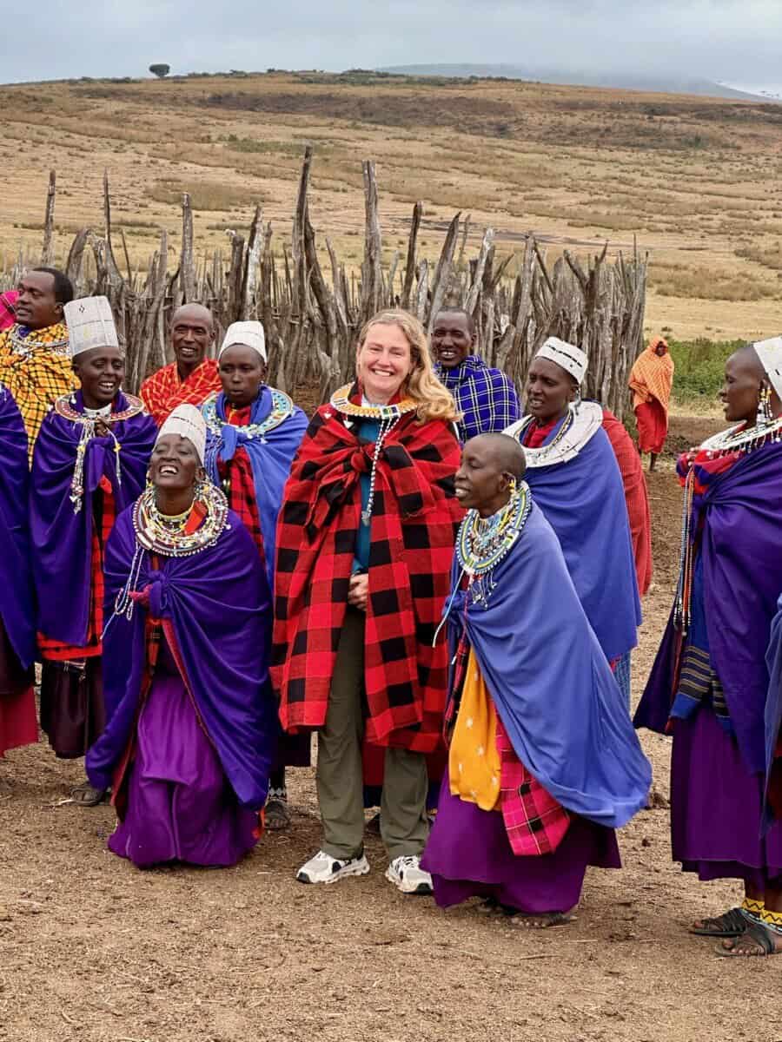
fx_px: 2319
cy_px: 521
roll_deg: +0.3
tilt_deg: -6.3
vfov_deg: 25.3
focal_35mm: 77
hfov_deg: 19.1
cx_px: 391
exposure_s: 1/128
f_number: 2.8
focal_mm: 9
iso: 32
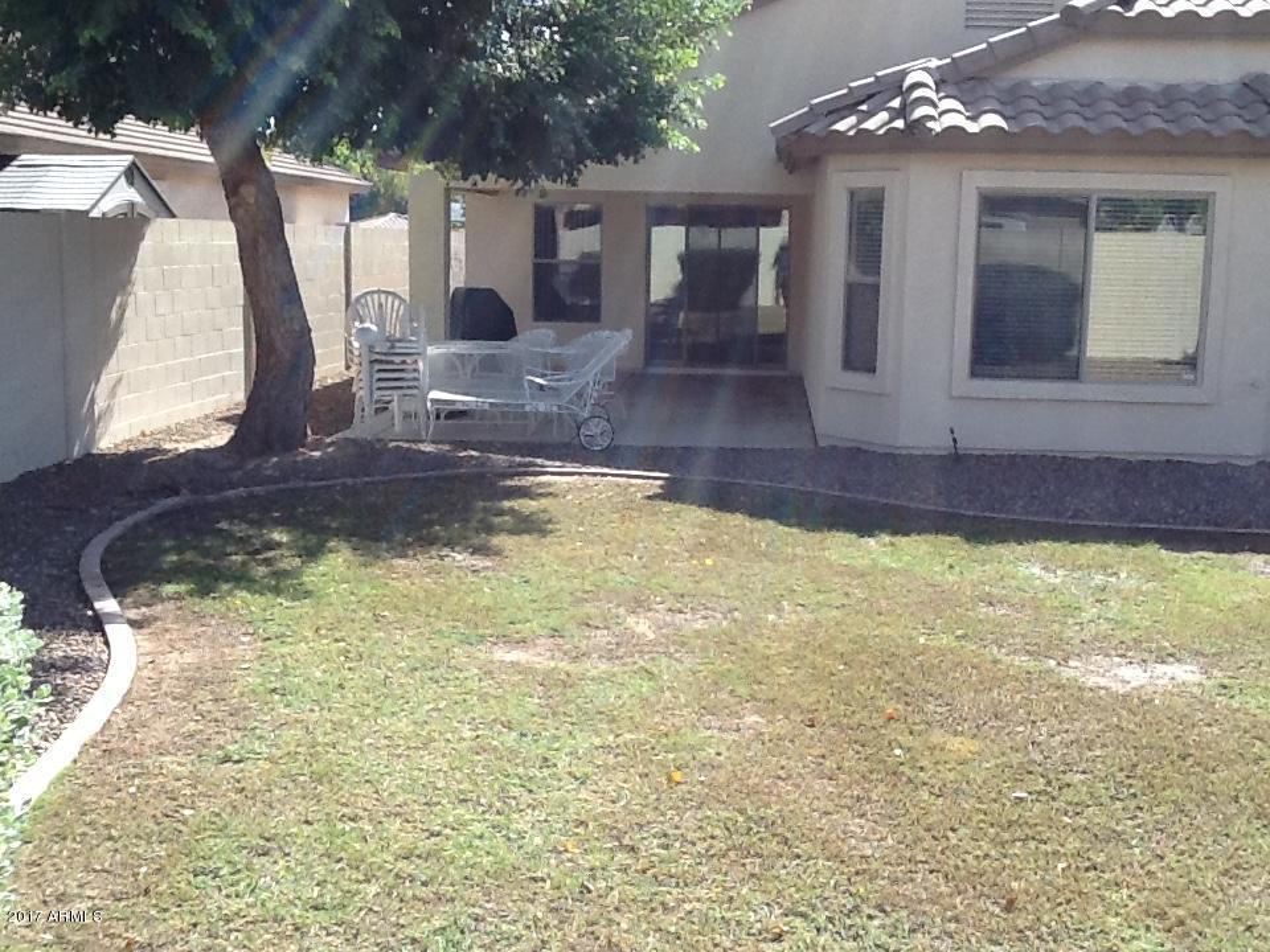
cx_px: 635
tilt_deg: -10.6
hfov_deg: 42.9
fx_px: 1614
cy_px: 476
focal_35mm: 44
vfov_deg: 32.9
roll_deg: +0.4
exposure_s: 1/723
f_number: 2.4
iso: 40
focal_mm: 2.03
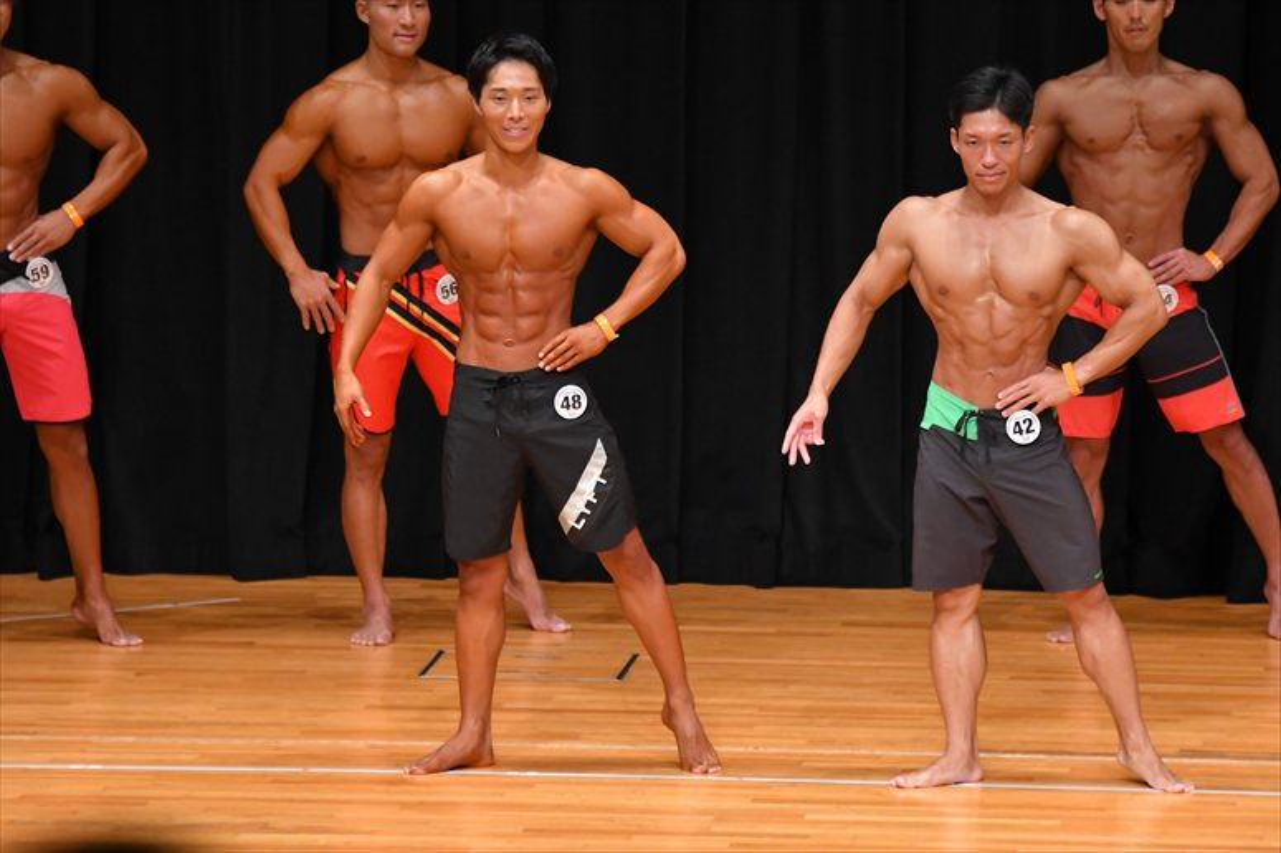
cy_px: 426
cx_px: 640
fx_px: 10136
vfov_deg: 4.8
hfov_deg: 7.2
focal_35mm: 285
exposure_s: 1/400
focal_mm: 190
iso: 4000
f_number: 5.6
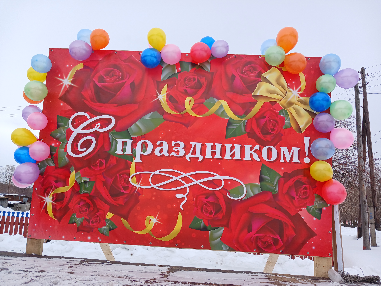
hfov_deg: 65.3
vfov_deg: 51.4
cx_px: 190
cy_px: 143
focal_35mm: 27
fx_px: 297
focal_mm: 4
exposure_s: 1/259
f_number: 1.8
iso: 20
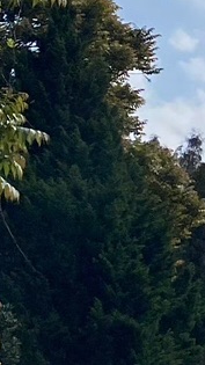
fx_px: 1741
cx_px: 574
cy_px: -24
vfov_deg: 11.8
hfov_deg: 6.3
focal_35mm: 180
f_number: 1.8
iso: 40
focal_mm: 4.25
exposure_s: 1/14286
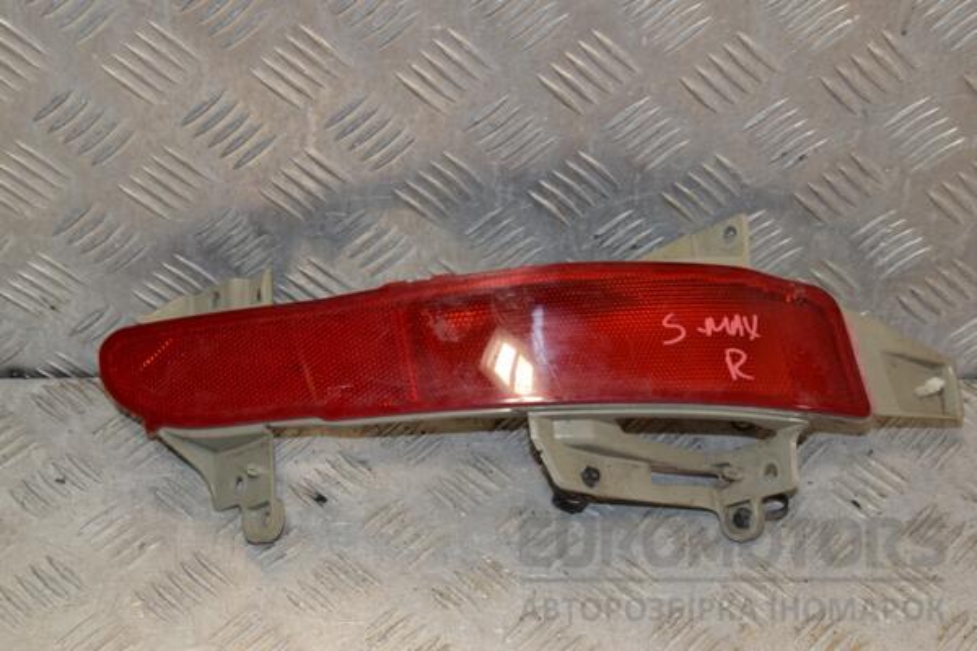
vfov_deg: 21.6
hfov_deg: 31.9
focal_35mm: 63
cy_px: 326
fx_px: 1710
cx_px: 488
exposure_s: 1/200
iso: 800
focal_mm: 42
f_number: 9
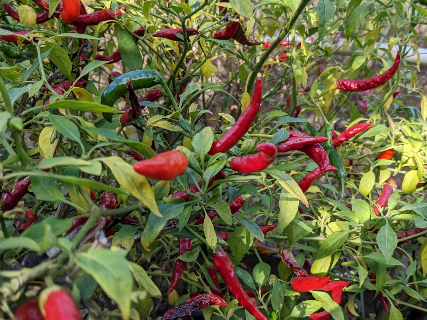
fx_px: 444
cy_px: 163
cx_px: 254
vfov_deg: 39.7
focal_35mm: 36
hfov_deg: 51.1
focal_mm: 4.38
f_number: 1.73
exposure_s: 1/671
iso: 38
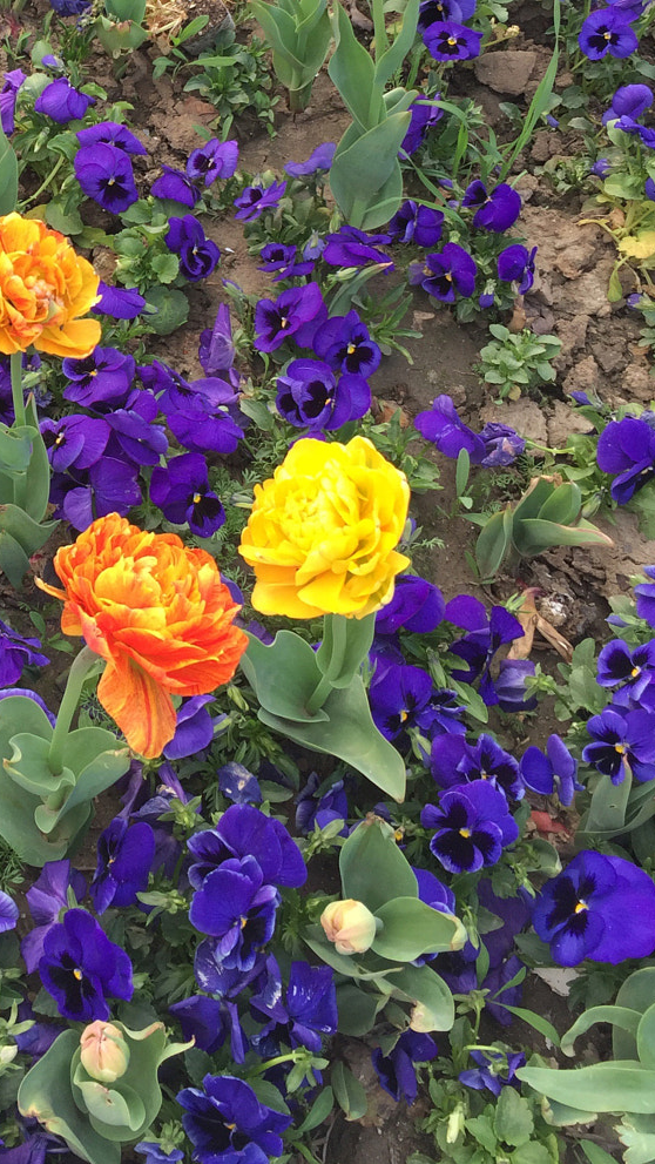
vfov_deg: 38.9
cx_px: -45
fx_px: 1573
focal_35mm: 51
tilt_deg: -53.0
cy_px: 226
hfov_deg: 22.3
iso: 32
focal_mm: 4.15
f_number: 2.2
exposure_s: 1/223
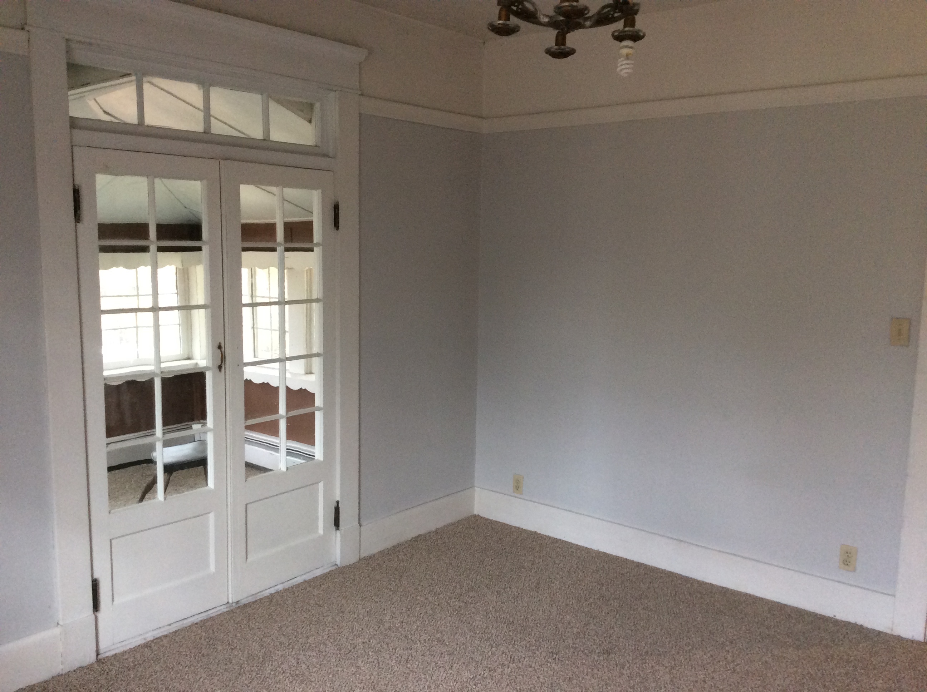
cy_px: 346
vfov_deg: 44.1
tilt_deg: -9.2
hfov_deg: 56.9
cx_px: 464
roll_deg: -0.9
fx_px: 856
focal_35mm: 32
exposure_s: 1/24
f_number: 2.4
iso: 125
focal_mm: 3.3
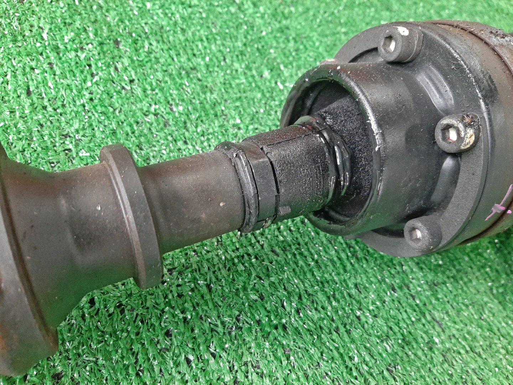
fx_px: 385
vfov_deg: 53.1
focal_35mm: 26
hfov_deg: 67.3
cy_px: 192
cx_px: 256
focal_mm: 3.93
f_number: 1.7
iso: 253
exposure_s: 1/25
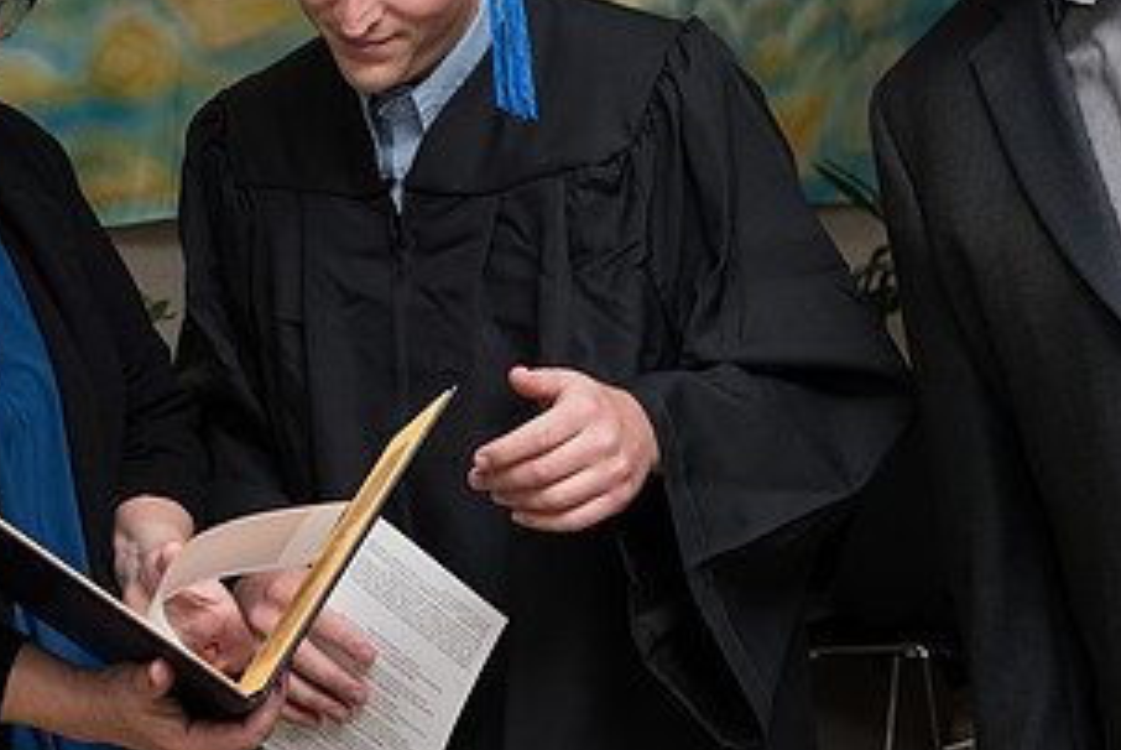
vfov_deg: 14.2
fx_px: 2992
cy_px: 162
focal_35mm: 96
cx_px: 427
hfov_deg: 21.2
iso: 1600
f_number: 7.1
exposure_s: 1/200
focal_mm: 50
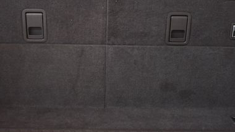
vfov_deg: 19.8
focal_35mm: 60
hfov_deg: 34.8
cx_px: 104
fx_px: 374
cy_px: 23
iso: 3200
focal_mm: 23
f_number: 3.8
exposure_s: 1/100
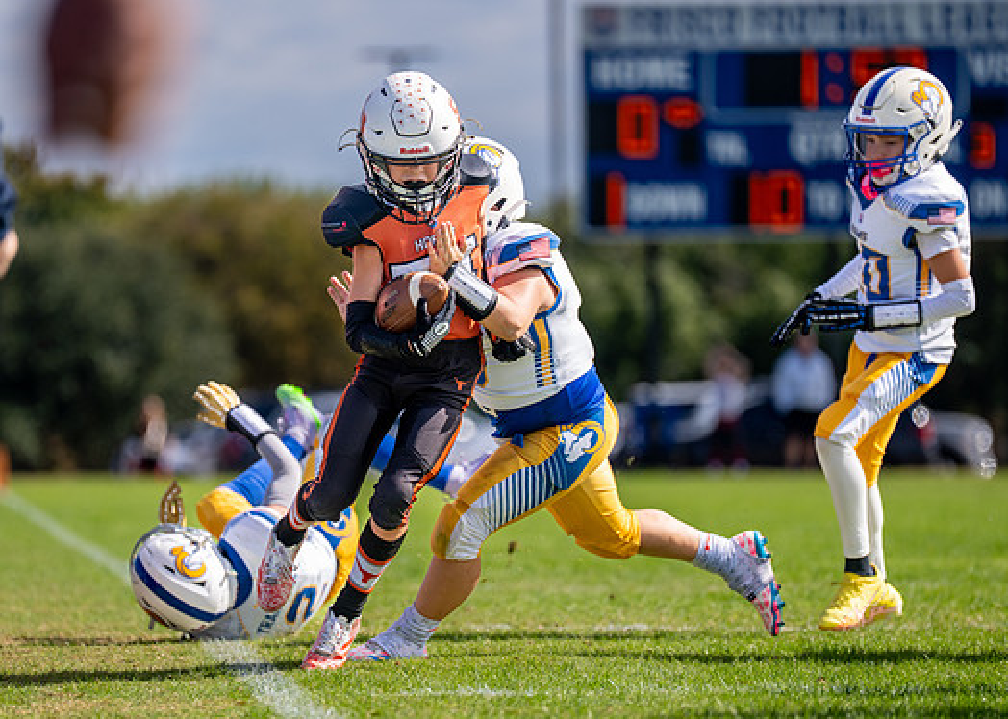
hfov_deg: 7.5
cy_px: 388
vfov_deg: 5.3
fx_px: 7728
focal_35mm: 270
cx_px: 392
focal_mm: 200
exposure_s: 1/2500
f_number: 2.8
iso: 160
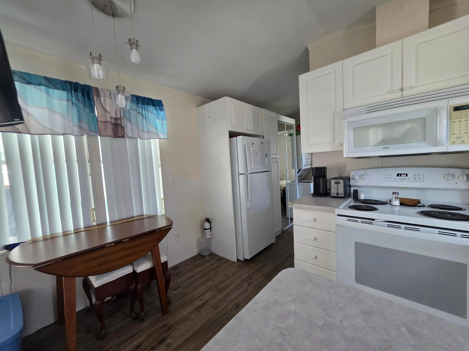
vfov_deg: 89.9
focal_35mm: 13
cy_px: 176
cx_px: 234
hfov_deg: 106.2
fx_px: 176
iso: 200
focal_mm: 2.2
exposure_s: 1/120
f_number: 1.9
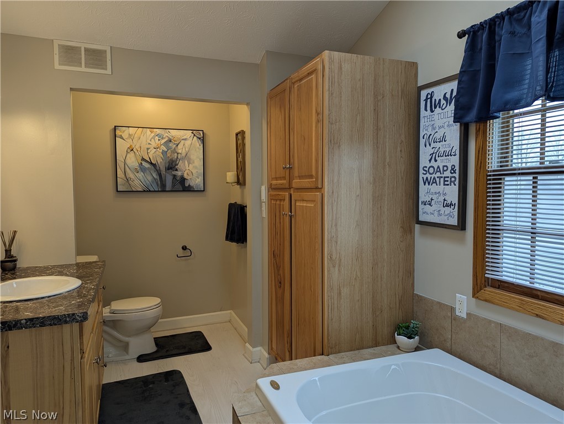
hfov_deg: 71.5
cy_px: 212
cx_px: 282
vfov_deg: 56.9
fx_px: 391
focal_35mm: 24
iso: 18
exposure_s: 1/147
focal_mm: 6.81
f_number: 1.85
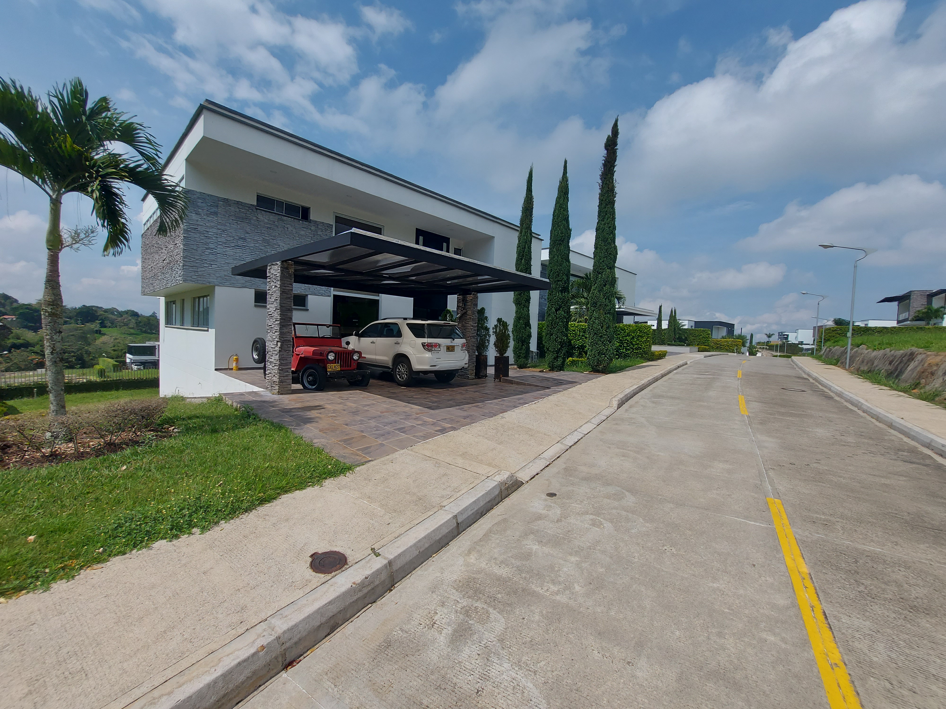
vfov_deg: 89.9
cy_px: 354
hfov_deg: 106.2
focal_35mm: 13
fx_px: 355
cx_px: 473
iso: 64
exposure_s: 1/3348
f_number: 2.2
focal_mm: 1.74
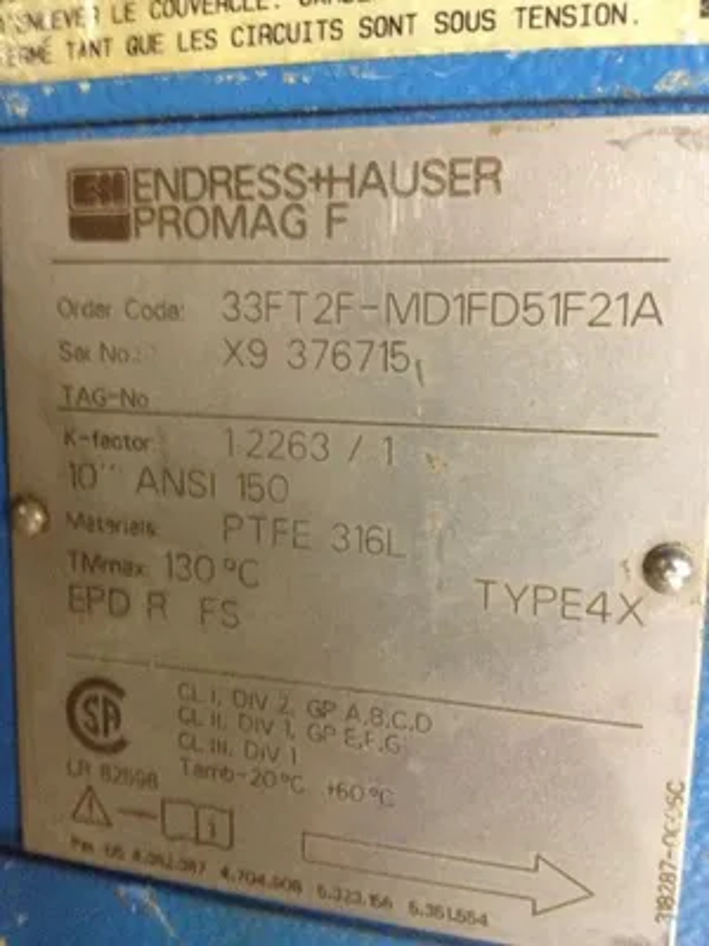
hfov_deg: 40.7
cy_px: 473
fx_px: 956
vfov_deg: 52.6
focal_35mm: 35
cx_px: 354
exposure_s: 1/15
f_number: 2.4
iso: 400
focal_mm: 4.28
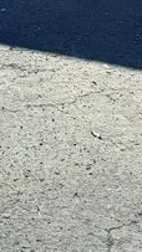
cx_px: 76
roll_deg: -0.4
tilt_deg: +4.0
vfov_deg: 13.5
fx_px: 885
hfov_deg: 9.2
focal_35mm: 132
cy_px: -281
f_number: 1.78
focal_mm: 6.76
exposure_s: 1/4608
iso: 80
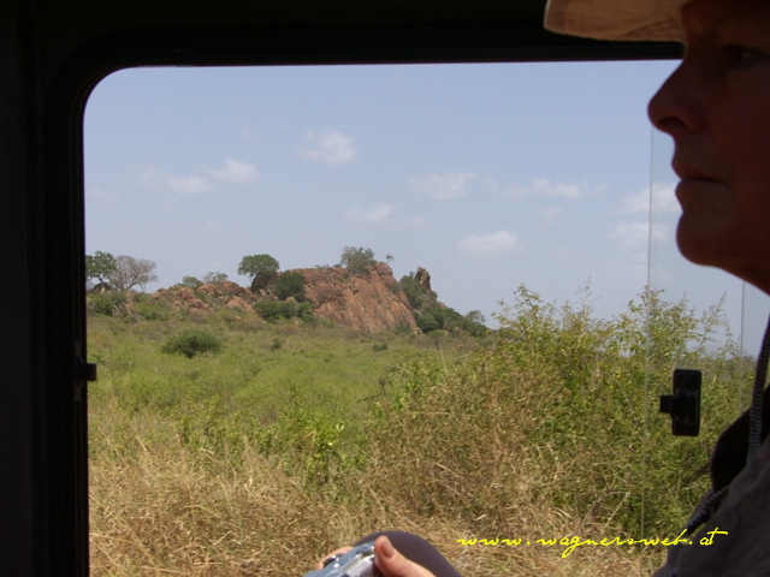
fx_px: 1223
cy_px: 288
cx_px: 385
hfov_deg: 34.9
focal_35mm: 55
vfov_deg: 26.6
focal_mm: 14.2
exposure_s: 1/400
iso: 50
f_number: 7.1
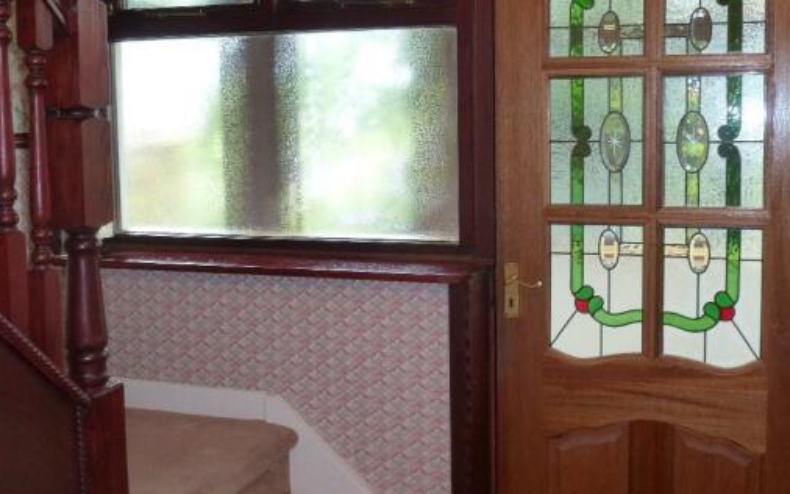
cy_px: 204
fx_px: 947
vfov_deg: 29.1
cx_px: 436
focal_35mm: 44
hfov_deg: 45.2
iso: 400
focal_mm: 6.4
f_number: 3.7
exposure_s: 1/60
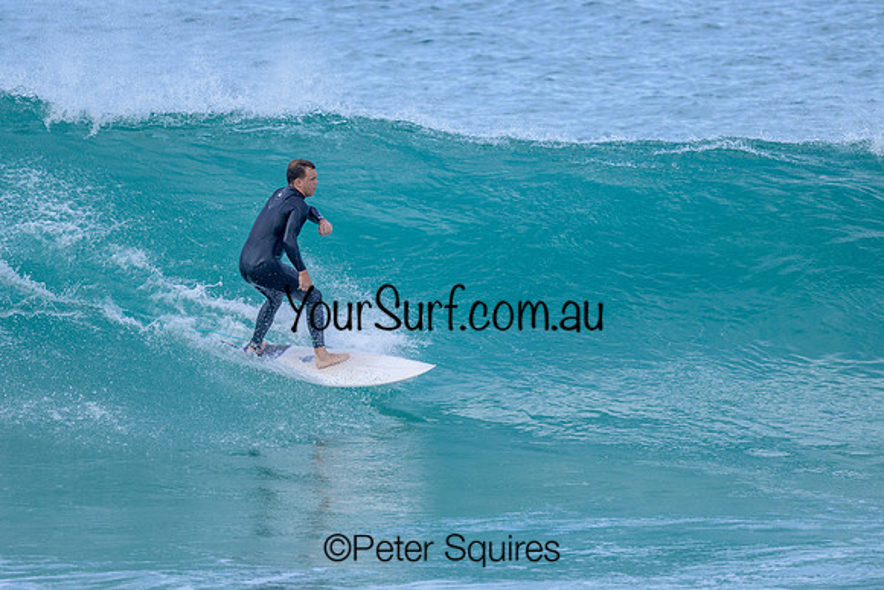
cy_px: 301
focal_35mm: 1099
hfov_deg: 1.9
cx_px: 354
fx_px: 27002
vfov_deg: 1.3
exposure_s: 1/2000
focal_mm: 800
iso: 640
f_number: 6.3
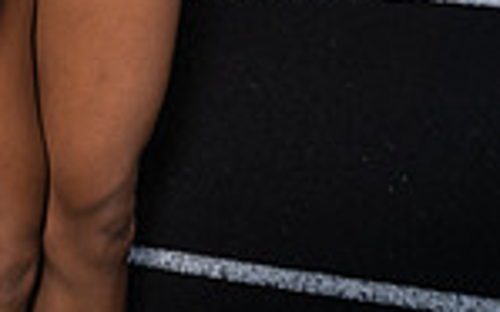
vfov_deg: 10.9
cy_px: -393
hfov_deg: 19.3
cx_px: 7
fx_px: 1430
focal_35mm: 105
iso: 250
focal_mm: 34
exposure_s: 1/250
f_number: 8
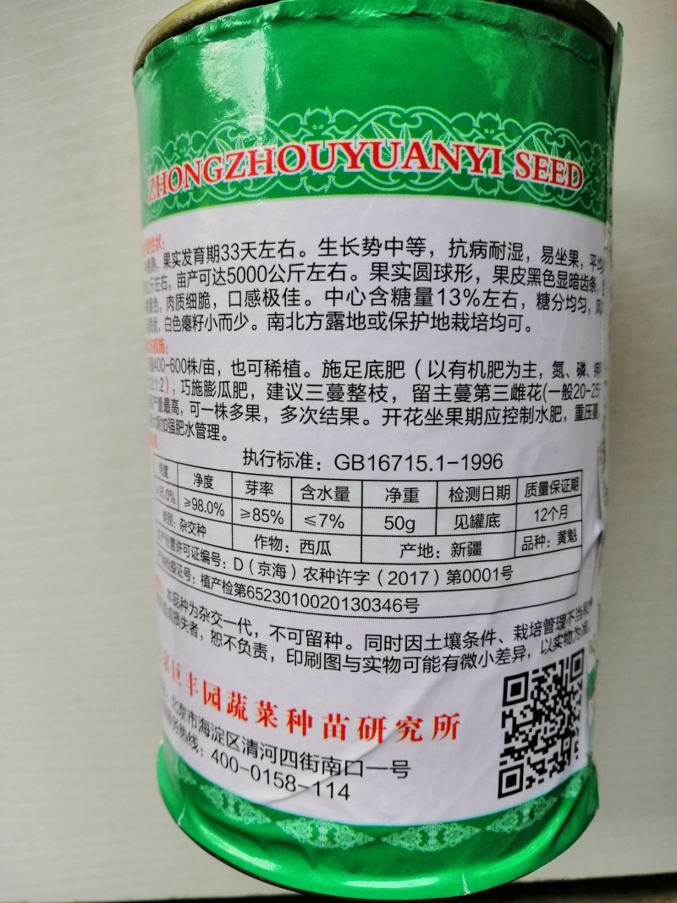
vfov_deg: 67.3
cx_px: 338
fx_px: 678
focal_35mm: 26
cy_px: 452
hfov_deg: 53.1
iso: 125
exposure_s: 1/60
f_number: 2.2
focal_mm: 3.81
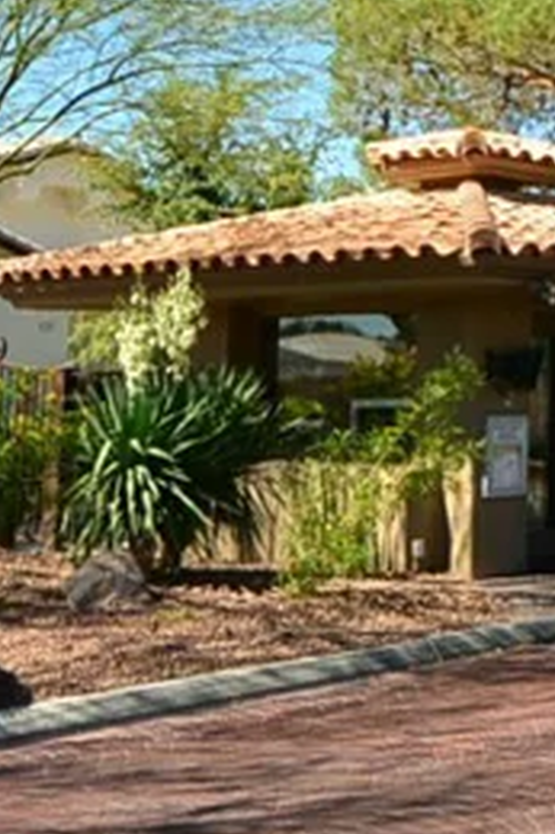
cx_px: 805
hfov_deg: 17.4
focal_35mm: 71
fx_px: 1644
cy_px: 136
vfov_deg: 27.7
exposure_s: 1/1250
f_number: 4
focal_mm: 6.7
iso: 160
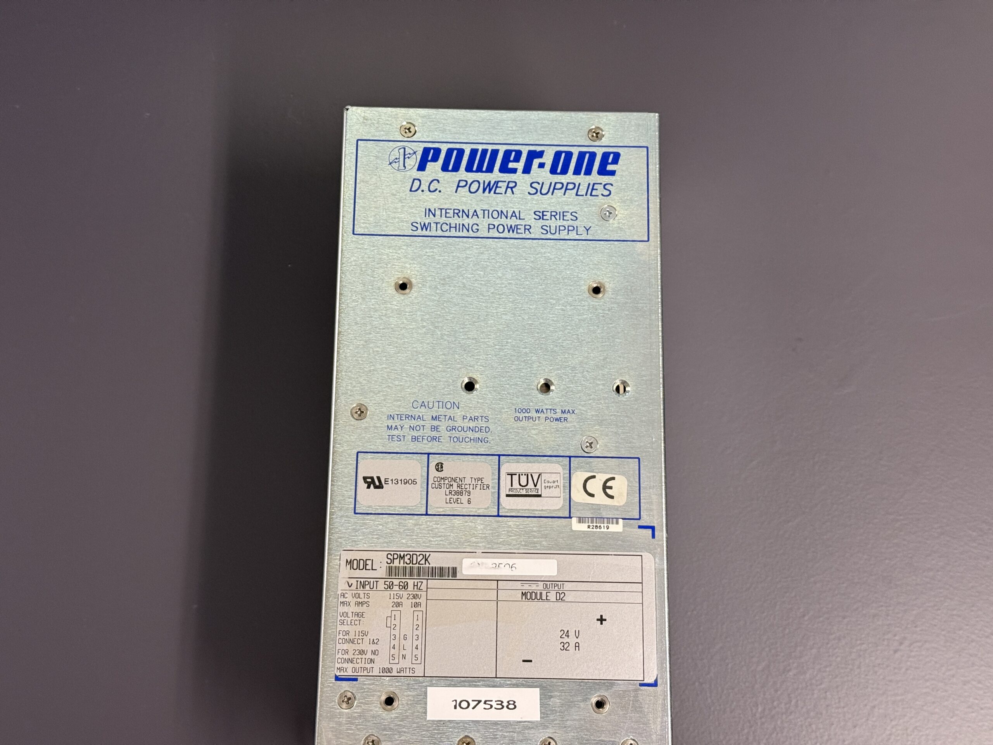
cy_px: 372
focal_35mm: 48
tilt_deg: -74.3
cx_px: 496
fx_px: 1377
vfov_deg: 30.3
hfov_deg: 39.7
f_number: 1.78
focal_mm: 6.76
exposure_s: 1/50
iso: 160
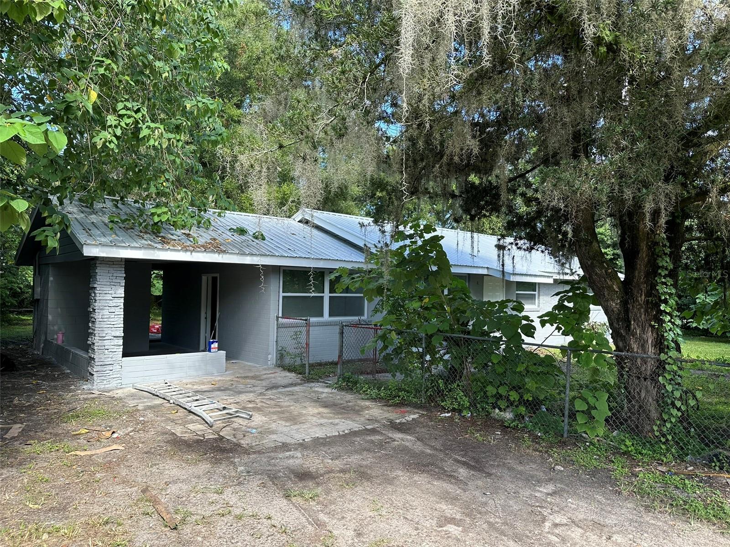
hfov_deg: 71.6
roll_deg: +0.2
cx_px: 365
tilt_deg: +1.8
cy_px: 274
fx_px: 506
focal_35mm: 24
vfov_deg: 56.8
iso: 80
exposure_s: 1/549
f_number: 1.78
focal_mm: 6.86
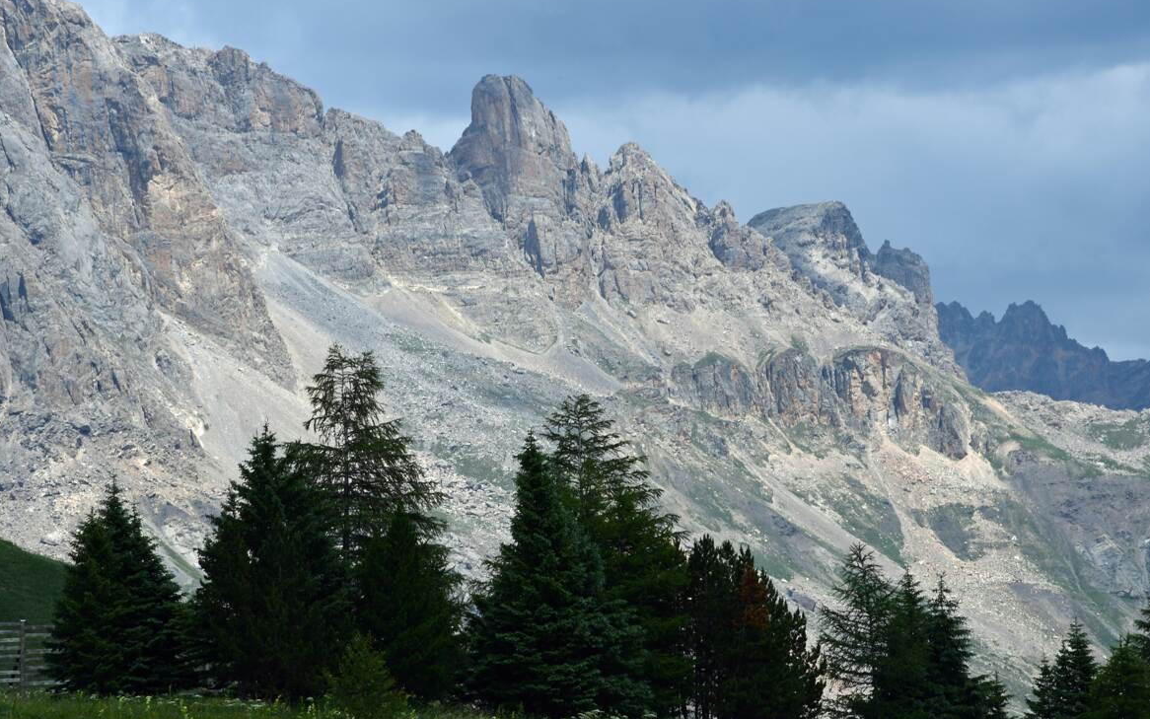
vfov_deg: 7.4
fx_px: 5579
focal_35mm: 178
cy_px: 355
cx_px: 574
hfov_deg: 11.8
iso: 100
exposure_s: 1/125
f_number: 16
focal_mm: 116
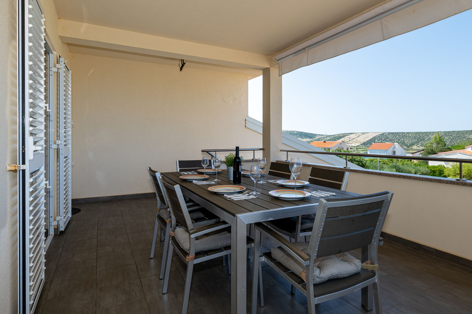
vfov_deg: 59.4
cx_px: 257
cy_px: 151
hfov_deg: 81.1
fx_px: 275
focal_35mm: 21
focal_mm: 19
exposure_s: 1/200
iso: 100
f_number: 9
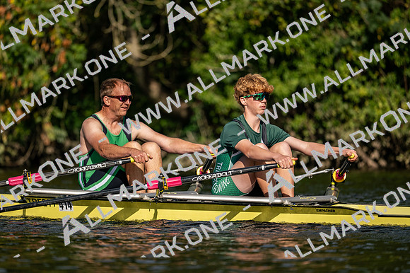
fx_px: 4554
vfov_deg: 3.4
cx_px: 205
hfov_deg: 5.2
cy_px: 136
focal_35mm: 400
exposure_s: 1/2500
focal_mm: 400
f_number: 4.5
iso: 180
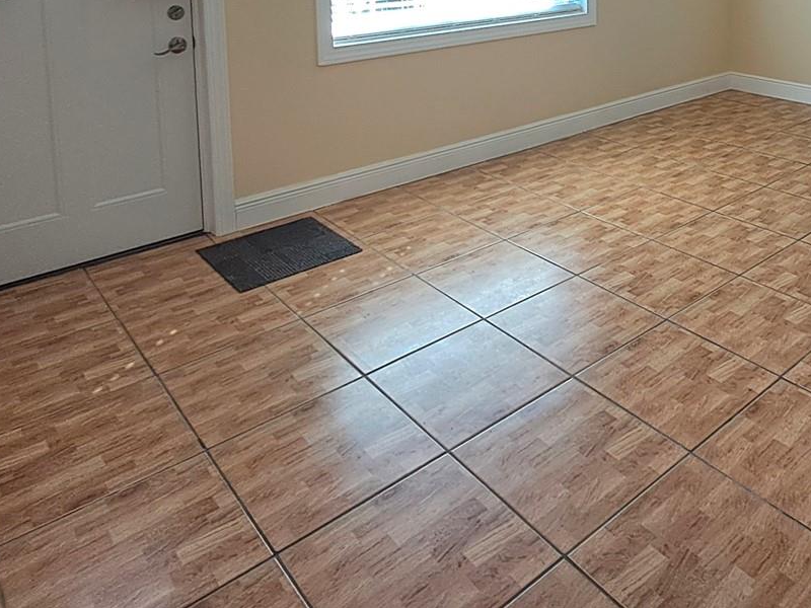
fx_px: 750
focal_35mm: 32
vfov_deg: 39.1
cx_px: 605
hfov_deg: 54.3
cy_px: 3
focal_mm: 1.64
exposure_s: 1/50
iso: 40
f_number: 2.2
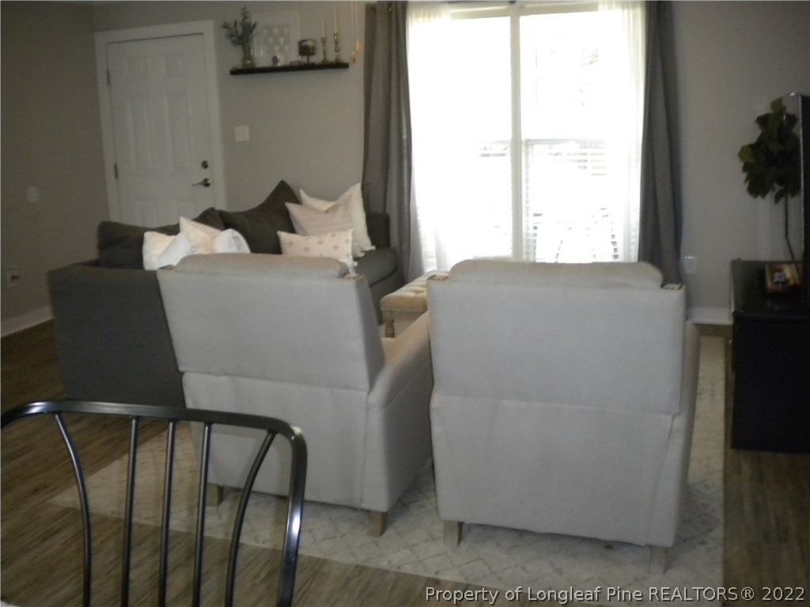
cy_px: 304
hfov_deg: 52.6
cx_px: 405
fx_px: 819
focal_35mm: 35
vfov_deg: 40.7
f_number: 3.1
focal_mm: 6.3
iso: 400
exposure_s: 1/30
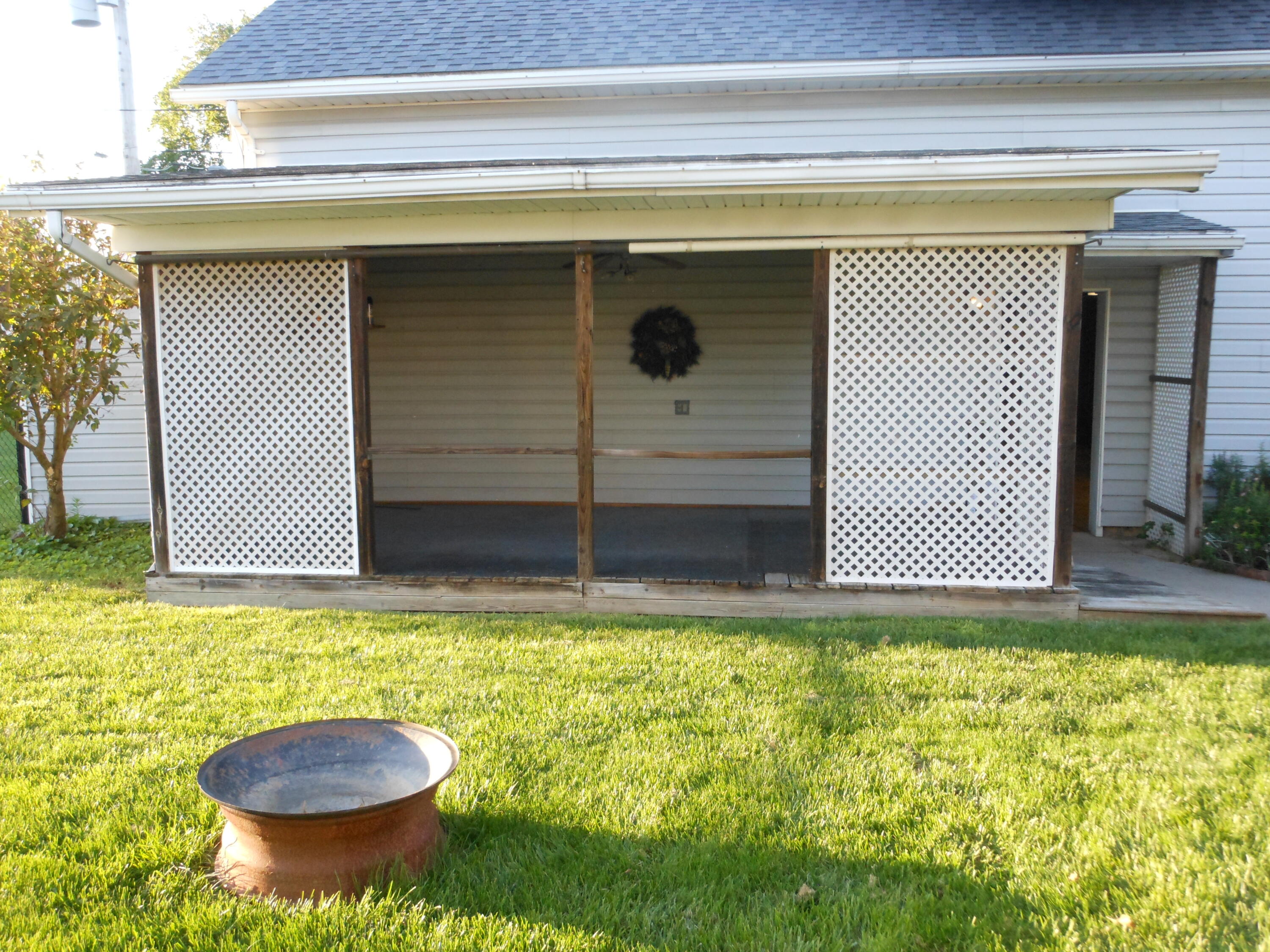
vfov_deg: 42.9
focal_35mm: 33
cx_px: 635
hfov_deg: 55.4
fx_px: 1211
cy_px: 476
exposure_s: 1/125
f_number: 4
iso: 320
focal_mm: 5.9
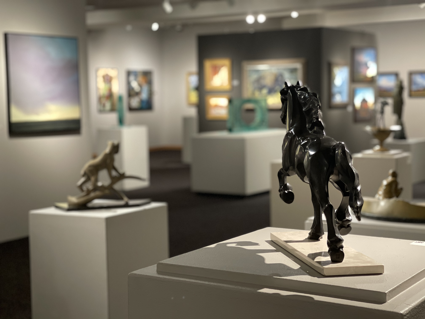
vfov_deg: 22.9
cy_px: 160
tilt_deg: -4.6
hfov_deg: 30.3
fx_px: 786
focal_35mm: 64
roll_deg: +0.9
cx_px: 212
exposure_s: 1/40
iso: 250
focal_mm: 7.5
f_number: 2.2
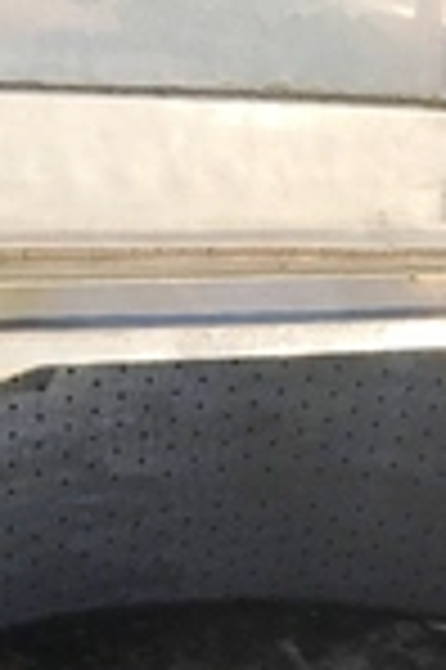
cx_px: 523
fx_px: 1509
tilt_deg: -37.4
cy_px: 701
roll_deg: -17.6
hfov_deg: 16.2
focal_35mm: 81
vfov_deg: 23.8
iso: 25
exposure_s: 1/836
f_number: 2.2
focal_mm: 4.15
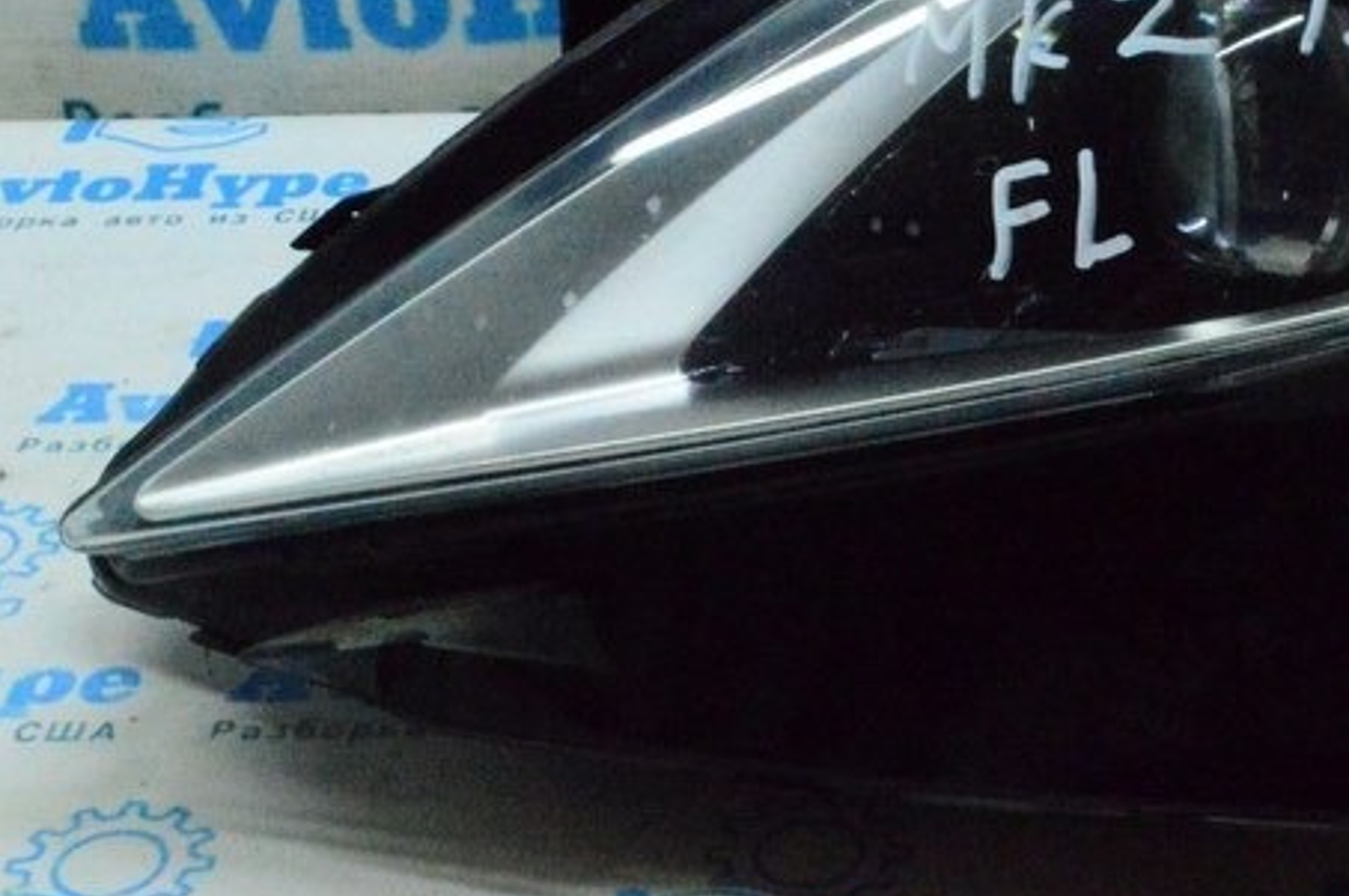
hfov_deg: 20.9
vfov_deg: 14.3
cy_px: 129
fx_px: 3556
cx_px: 1283
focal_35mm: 95
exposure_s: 1/80
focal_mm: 28
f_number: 29
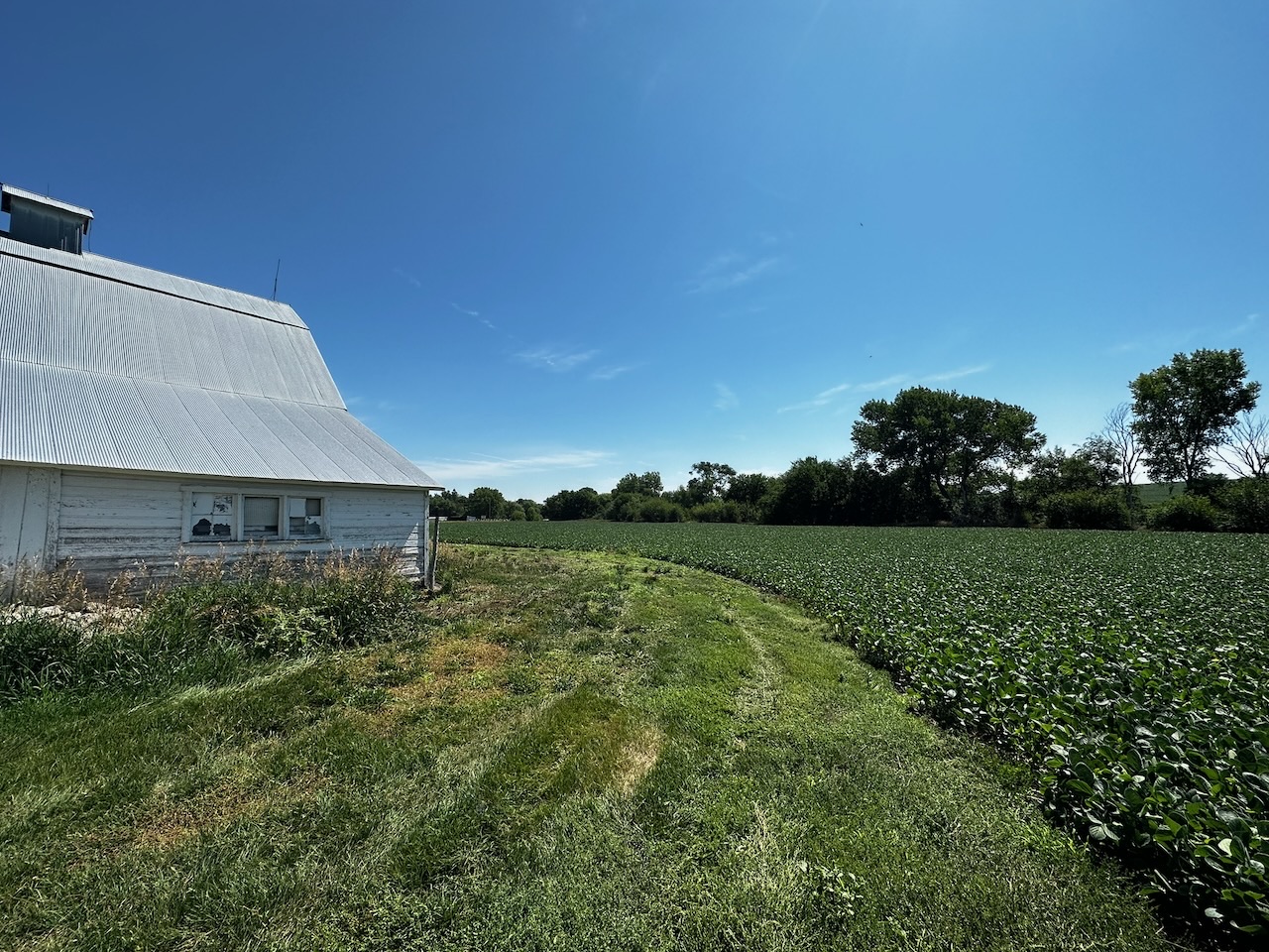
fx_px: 513
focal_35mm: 14
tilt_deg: +3.0
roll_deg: +0.5
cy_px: 476
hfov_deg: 102.1
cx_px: 634
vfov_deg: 85.7
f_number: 2.2
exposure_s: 1/2747
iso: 40
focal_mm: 2.22
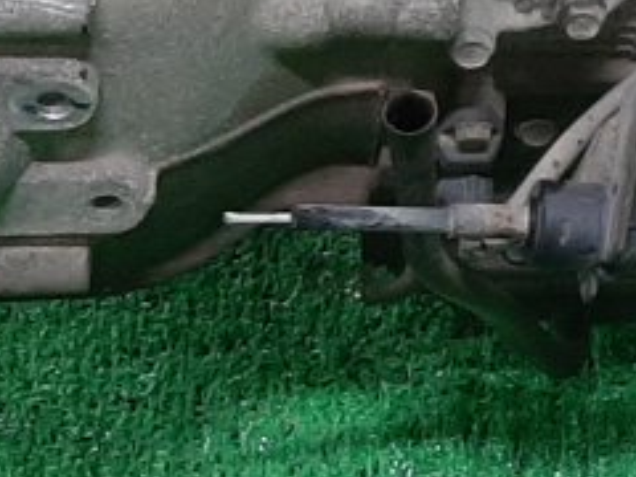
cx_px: 1277
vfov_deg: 9.4
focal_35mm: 156
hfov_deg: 11.4
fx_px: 2866
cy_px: -37
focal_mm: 3.93
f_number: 1.7
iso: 115
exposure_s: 1/50
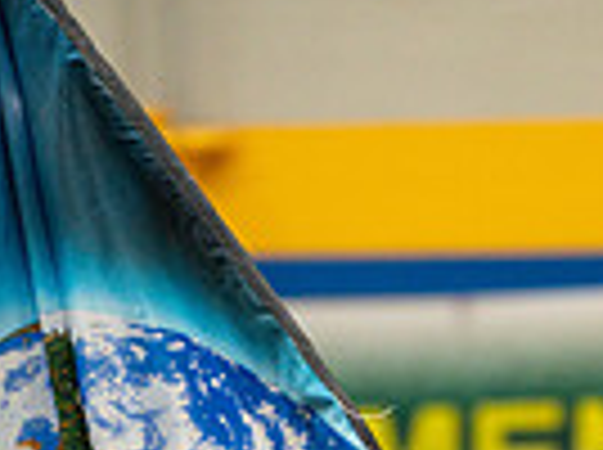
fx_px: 8155
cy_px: 832
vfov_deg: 3.1
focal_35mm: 469
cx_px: 554
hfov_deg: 4.2
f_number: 4
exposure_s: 1/500
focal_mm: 145
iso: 4000
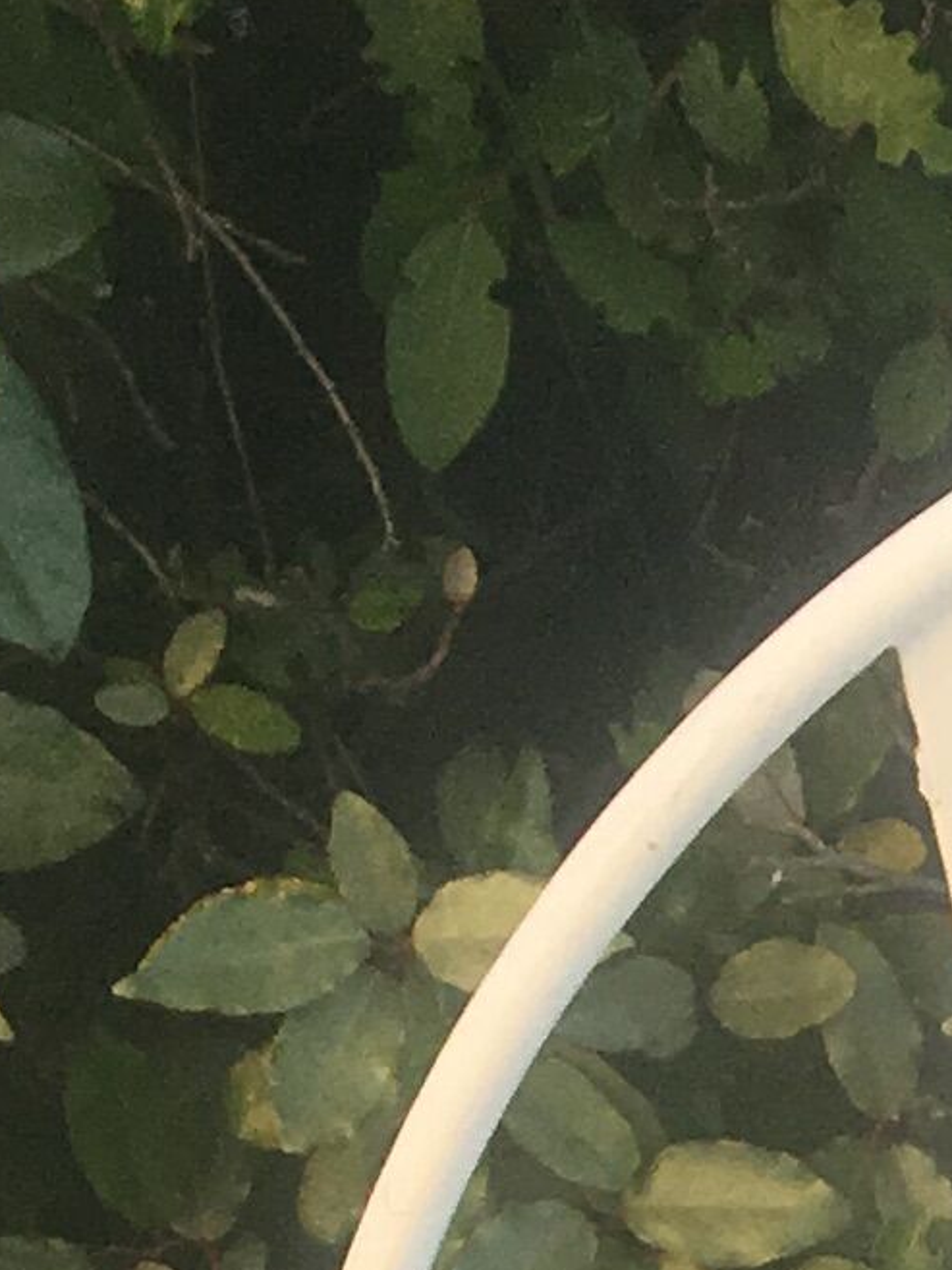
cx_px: 1786
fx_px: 6525
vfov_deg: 9.5
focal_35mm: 178
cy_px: 3294
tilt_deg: -50.3
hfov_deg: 8.0
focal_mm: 4.15
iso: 25
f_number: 2.2
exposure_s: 1/160
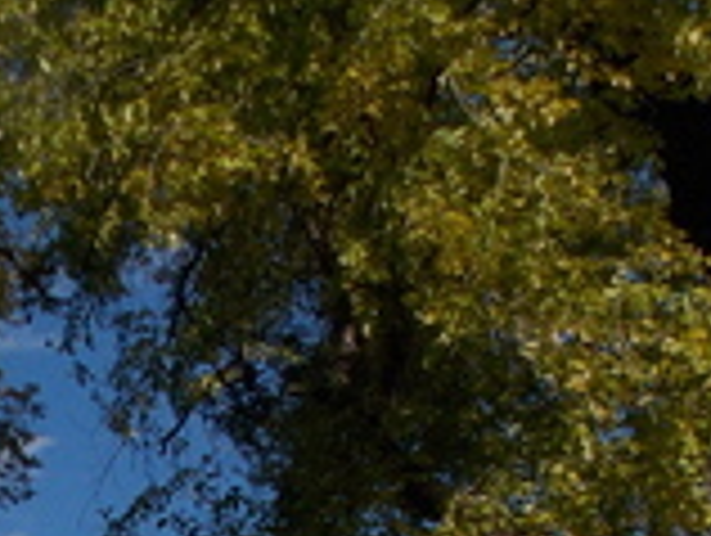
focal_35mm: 97
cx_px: -214
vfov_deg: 13.3
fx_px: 1995
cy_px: 1045
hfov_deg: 18.8
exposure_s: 1/1500
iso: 80
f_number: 3.1
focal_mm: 4
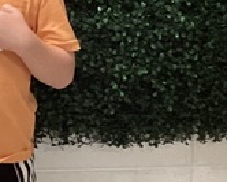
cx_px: 70
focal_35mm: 187
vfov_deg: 8.1
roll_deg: +0.2
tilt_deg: -13.2
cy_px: -97
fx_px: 1257
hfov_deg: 10.3
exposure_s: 1/50
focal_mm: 3.3
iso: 320
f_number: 2.4
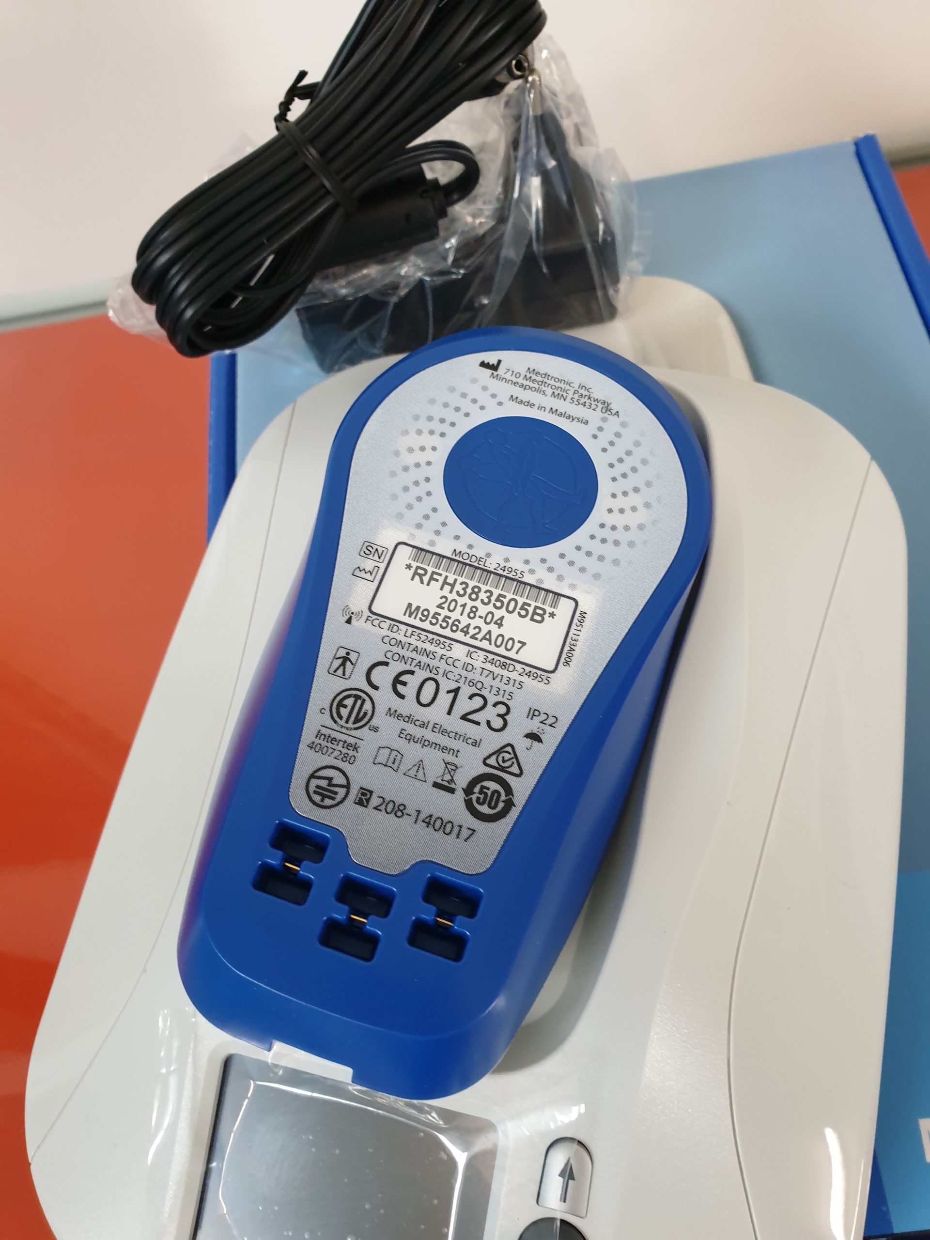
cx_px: 465
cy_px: 620
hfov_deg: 53.1
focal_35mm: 26
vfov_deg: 67.3
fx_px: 931
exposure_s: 1/50
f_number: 2.4
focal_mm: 4.3
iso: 250
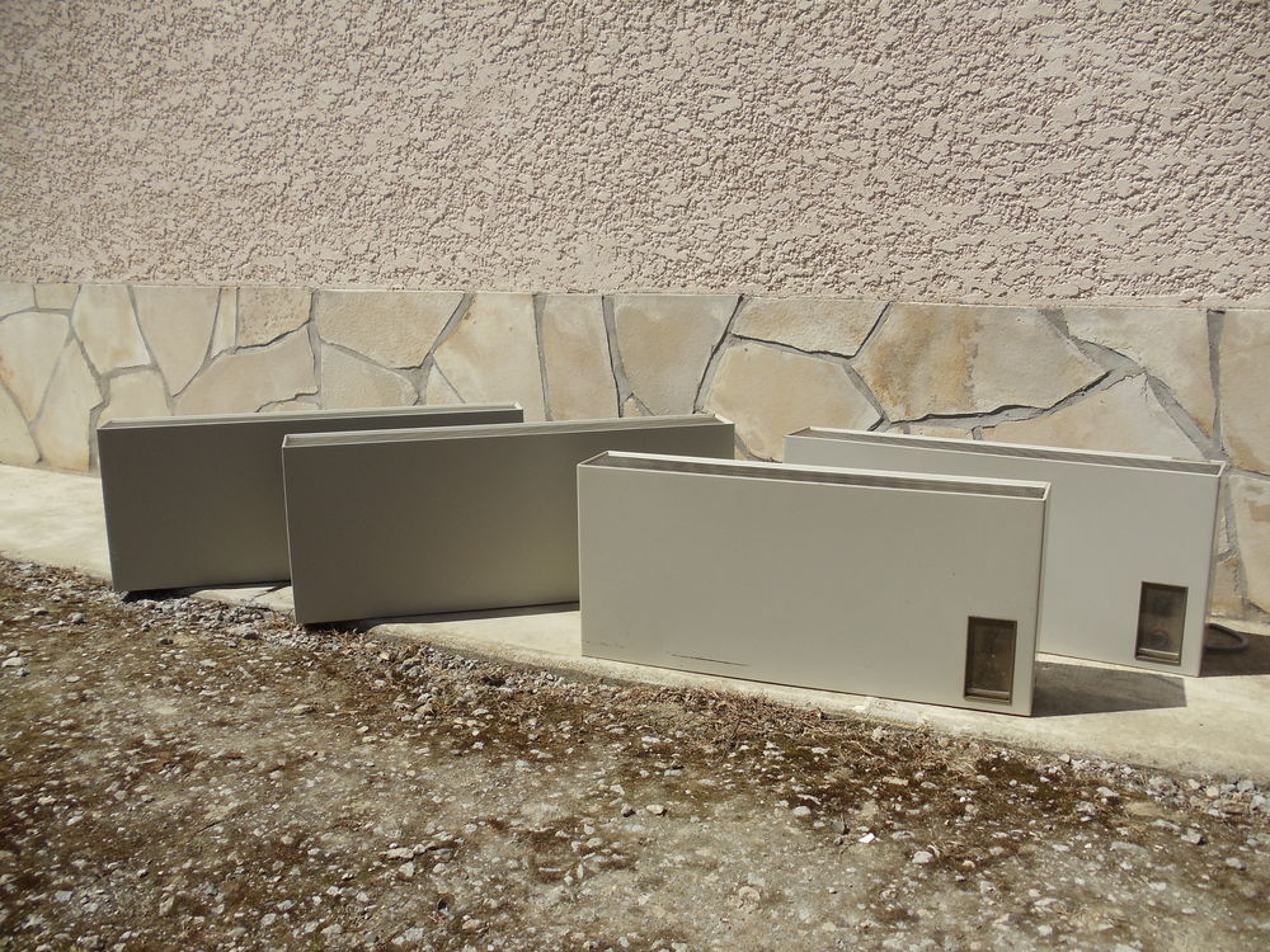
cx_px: 635
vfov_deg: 32.9
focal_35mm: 44
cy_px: 476
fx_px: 1614
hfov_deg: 42.9
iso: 100
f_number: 7.1
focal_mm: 6
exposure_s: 1/500
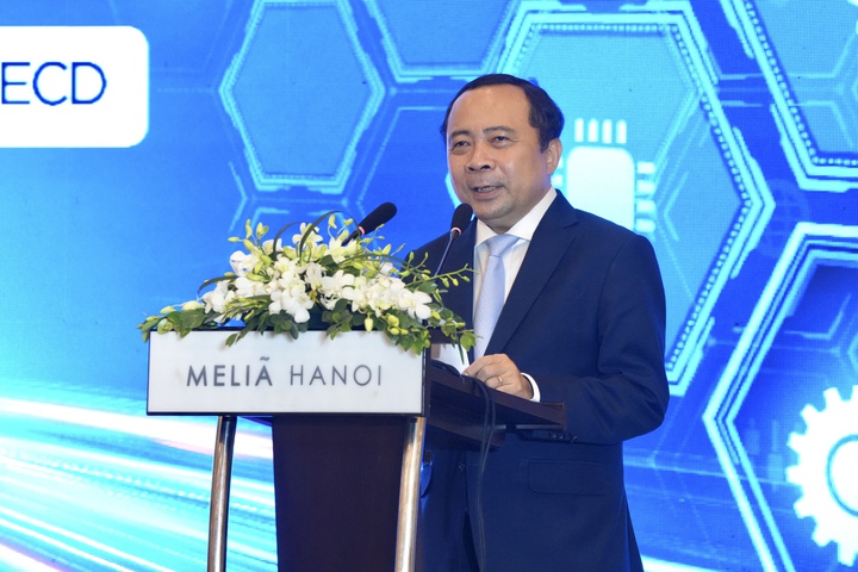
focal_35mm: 258
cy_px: 286
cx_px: 429
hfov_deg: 8.0
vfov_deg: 5.3
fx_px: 6149
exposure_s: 1/125
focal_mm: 172
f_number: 5
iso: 3200
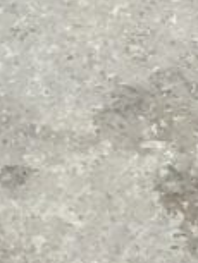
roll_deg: +1.4
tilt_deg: -34.1
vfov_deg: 5.3
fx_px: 2643
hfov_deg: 4.2
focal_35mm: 347
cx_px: 384
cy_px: -564
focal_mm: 6
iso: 100
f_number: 2.4
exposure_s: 1/33
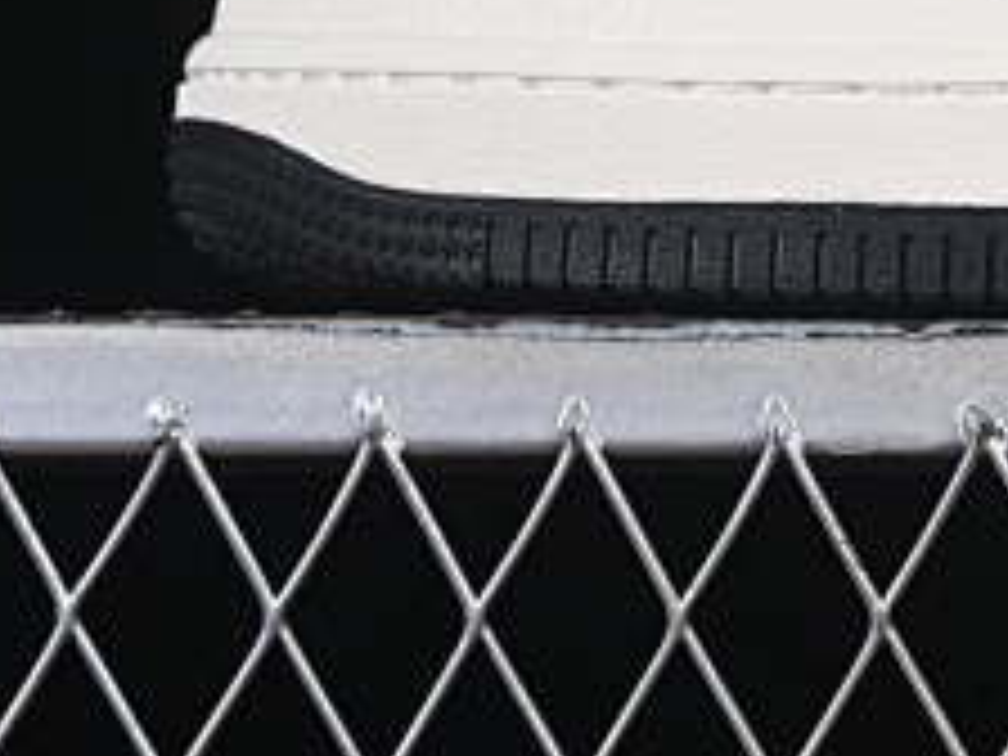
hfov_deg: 7.6
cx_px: 1454
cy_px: -421
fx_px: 7513
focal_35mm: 258
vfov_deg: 5.7
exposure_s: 1/80
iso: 160
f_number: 8
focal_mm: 50
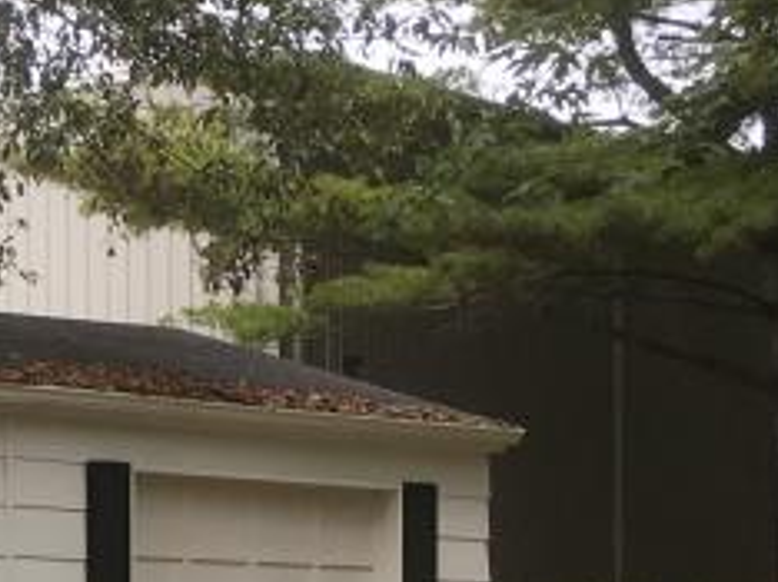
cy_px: 732
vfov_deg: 11.4
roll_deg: +0.8
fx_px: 2851
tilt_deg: +0.2
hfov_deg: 14.0
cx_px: -562
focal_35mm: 127
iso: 25
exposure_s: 1/541
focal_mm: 4.15
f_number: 2.2
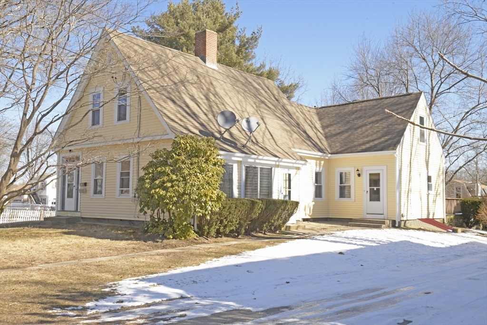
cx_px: 244
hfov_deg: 53.1
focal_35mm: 36
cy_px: 162
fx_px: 487
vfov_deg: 36.9
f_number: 20
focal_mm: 24
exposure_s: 1/160
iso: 1600
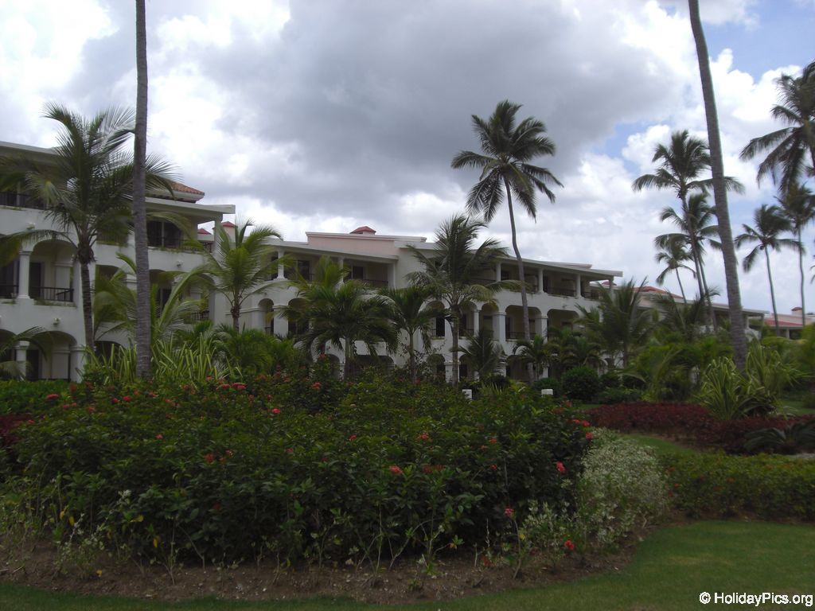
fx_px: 895
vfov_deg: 37.7
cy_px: 306
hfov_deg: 49.0
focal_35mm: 38
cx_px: 408
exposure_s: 1/160
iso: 64
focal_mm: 6.2
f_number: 8
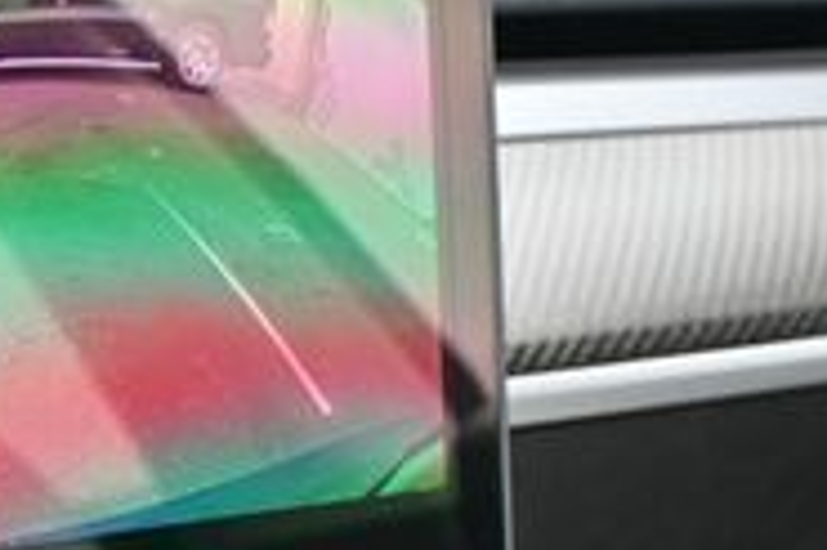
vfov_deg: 13.8
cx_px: -492
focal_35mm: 99
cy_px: 443
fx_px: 2266
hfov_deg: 18.0
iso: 400
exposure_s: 1/125
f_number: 3.8
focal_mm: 19
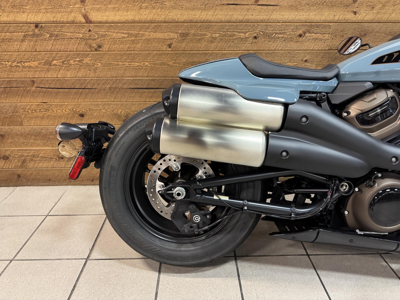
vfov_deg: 56.8
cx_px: 200
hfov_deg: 71.6
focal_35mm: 24
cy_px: 150
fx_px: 277
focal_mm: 6.76
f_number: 1.78
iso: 500
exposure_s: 1/60
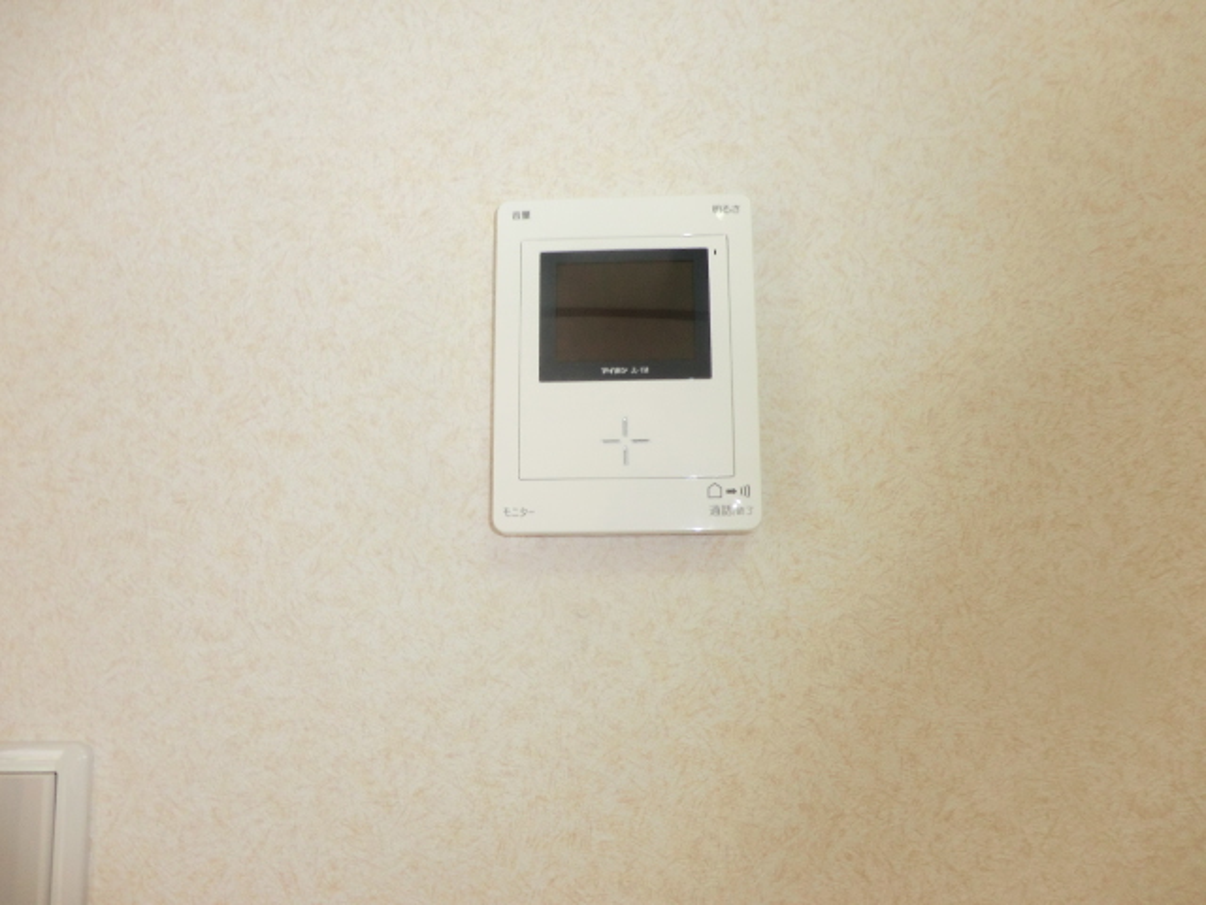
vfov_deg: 56.8
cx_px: 603
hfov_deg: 71.6
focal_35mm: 24
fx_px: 836
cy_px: 452
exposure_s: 1/60
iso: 125
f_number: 3.2
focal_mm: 4.3
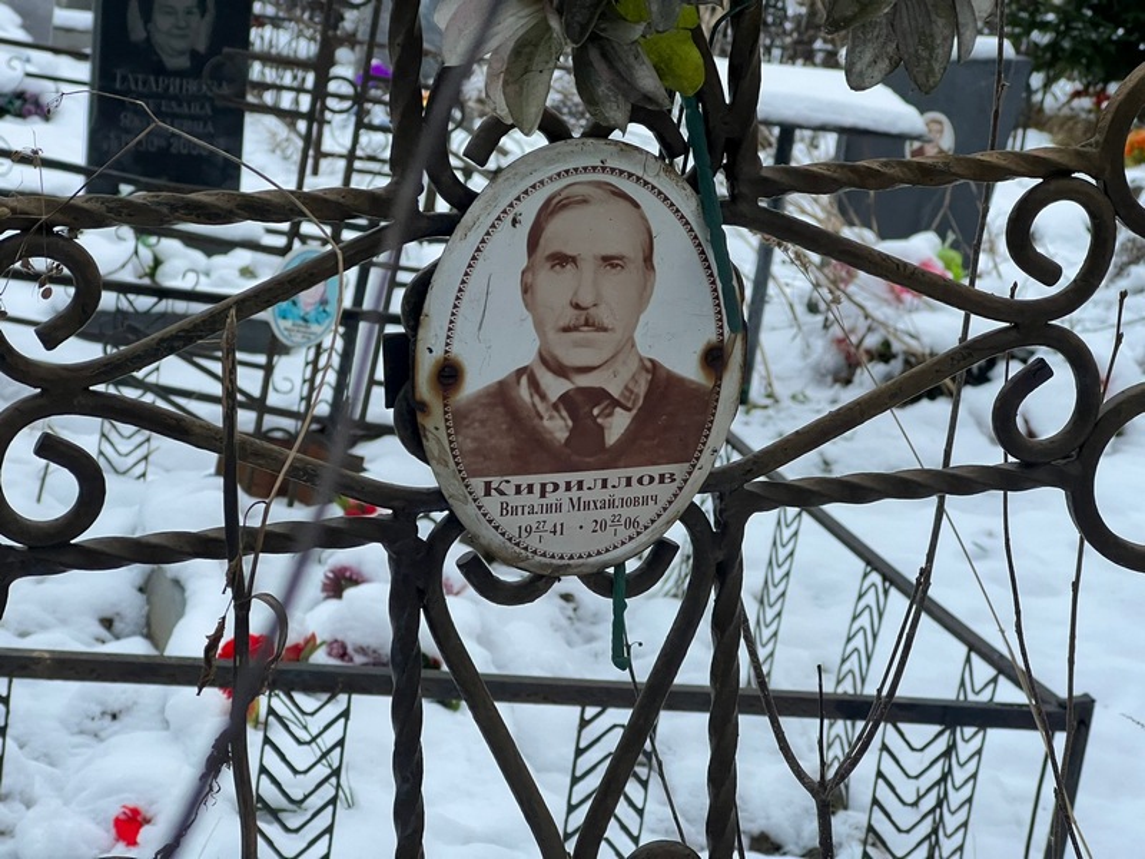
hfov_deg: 25.3
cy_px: 430
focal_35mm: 77
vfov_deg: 19.1
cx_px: 572
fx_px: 2547
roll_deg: -8.1
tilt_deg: -12.4
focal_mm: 9
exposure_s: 1/94
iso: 200
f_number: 2.8
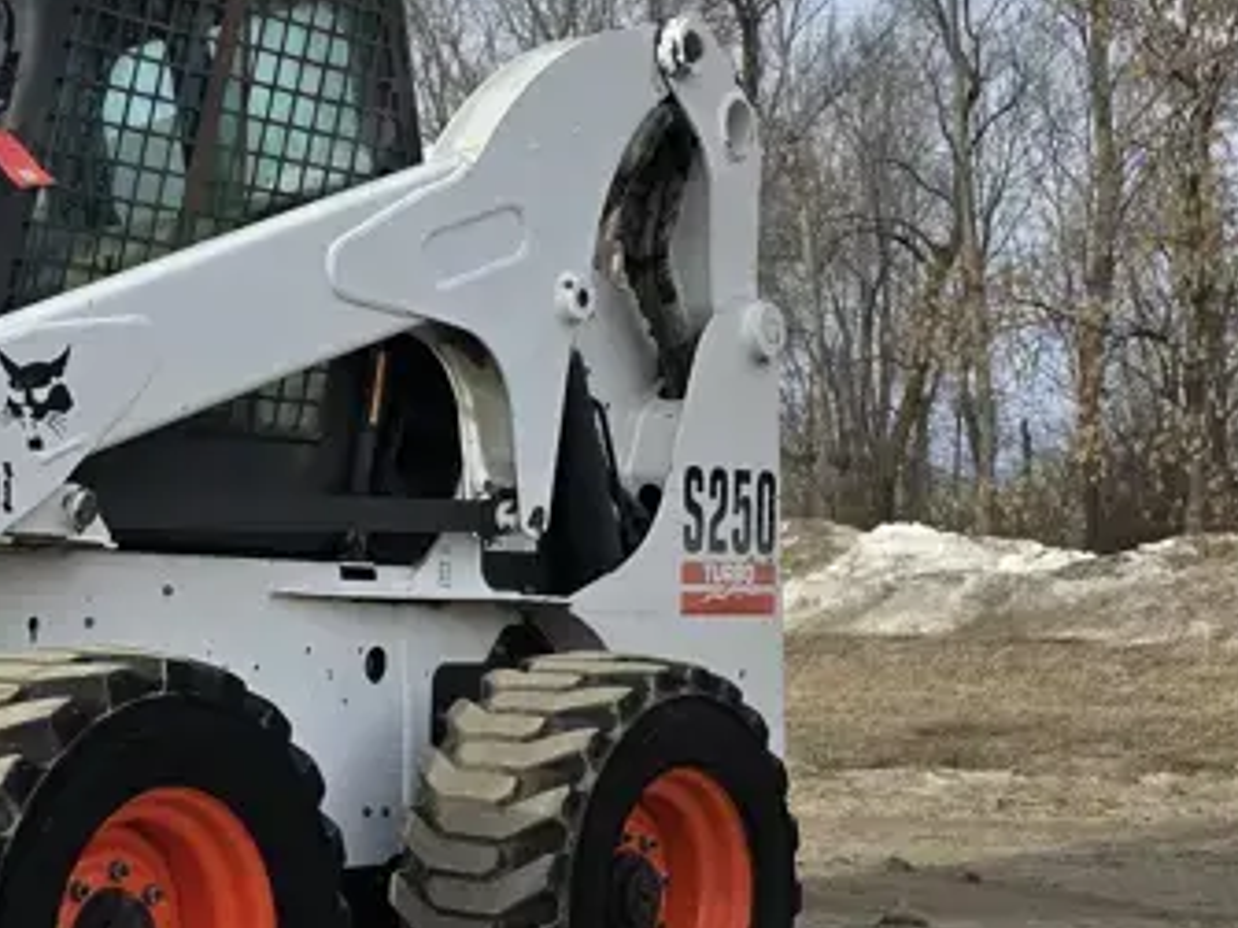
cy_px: 610
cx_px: -244
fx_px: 2360
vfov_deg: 22.2
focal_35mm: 66
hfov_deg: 26.2
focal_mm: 6.3
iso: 12
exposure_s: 1/556
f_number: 1.7
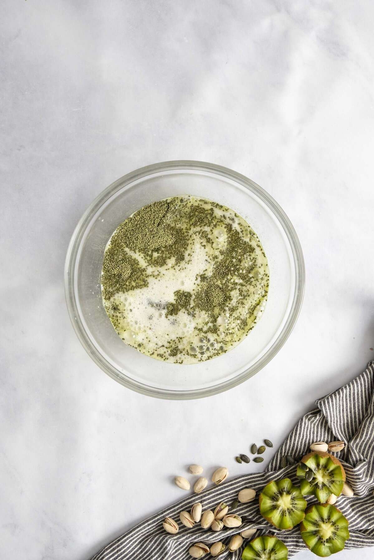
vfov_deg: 58.7
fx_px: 499
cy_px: 280
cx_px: 187
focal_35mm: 32
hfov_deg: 41.1
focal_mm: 21.3
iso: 500
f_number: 4
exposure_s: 1/50
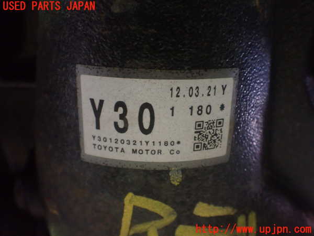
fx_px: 272
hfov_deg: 60.0
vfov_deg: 46.8
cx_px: 157
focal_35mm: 30
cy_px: 118
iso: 1000
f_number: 2.3
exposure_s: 1/30
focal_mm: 5.4
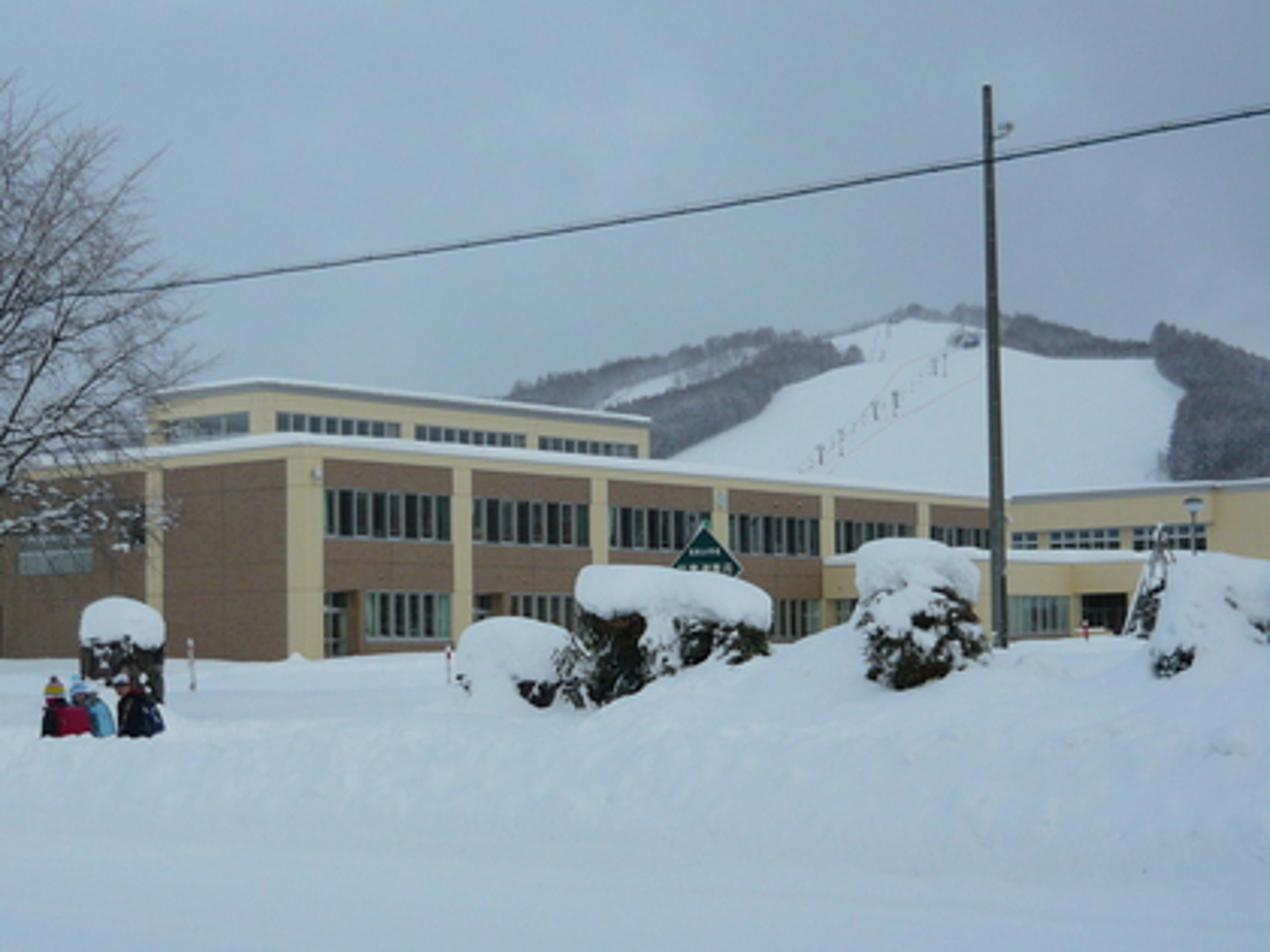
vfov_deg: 22.3
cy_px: 476
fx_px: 2421
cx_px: 635
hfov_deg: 29.4
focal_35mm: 66
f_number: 3
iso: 100
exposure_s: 1/640
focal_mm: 6.8
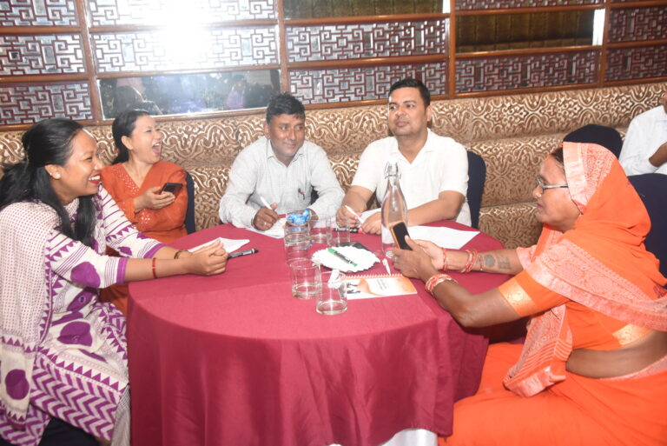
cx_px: 334
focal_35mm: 34
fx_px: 630
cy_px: 223
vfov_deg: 38.9
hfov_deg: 55.8
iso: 3200
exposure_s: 1/100
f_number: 7.1
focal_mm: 34
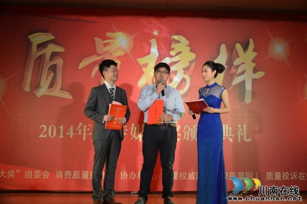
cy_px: 102
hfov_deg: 46.5
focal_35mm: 42
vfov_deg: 31.7
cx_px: 154
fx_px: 357
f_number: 4
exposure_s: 1/60
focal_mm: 28
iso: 640
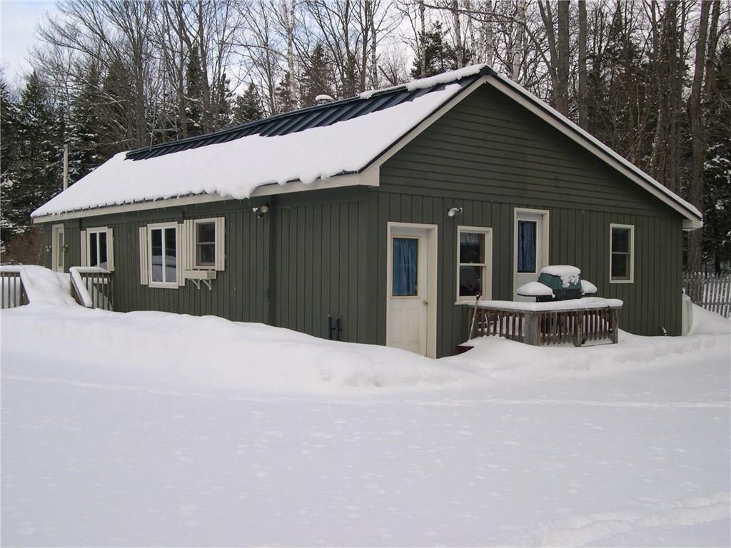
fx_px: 802
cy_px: 274
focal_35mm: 38
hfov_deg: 49.0
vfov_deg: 37.7
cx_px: 366
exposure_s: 1/108
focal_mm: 8
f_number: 7.6
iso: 100
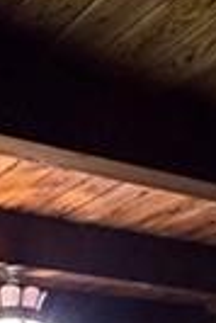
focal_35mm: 84
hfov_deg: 15.4
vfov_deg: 17.8
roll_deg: +0.0
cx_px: -80
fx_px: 754
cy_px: 627
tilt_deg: -9.3
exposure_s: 1/40
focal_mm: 2.22
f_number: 2.2
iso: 1000
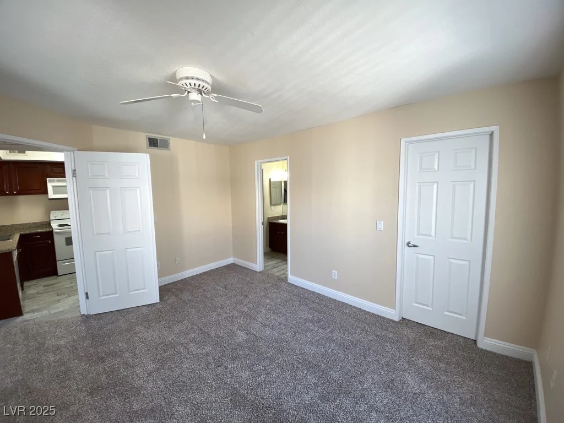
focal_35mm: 13
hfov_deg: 106.2
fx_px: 212
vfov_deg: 89.9
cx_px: 282
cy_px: 212
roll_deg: +1.1
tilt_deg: -6.1
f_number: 2.4
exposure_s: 1/30
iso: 50
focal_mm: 1.54
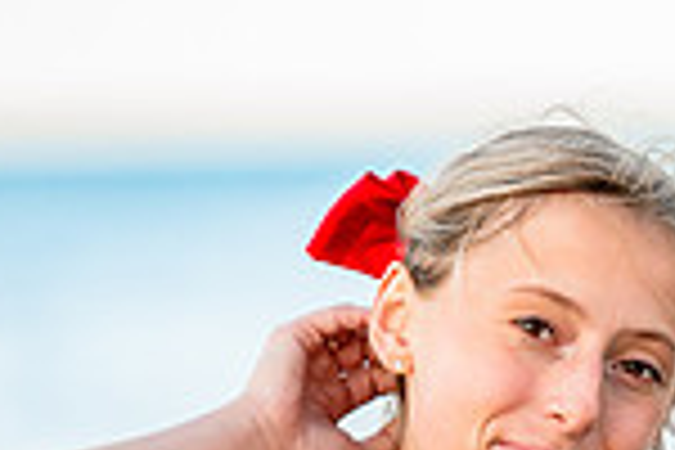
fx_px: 16274
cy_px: 490
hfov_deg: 2.4
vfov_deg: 1.6
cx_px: 643
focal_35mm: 868
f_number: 2.8
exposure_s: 1/250
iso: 64
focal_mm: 200
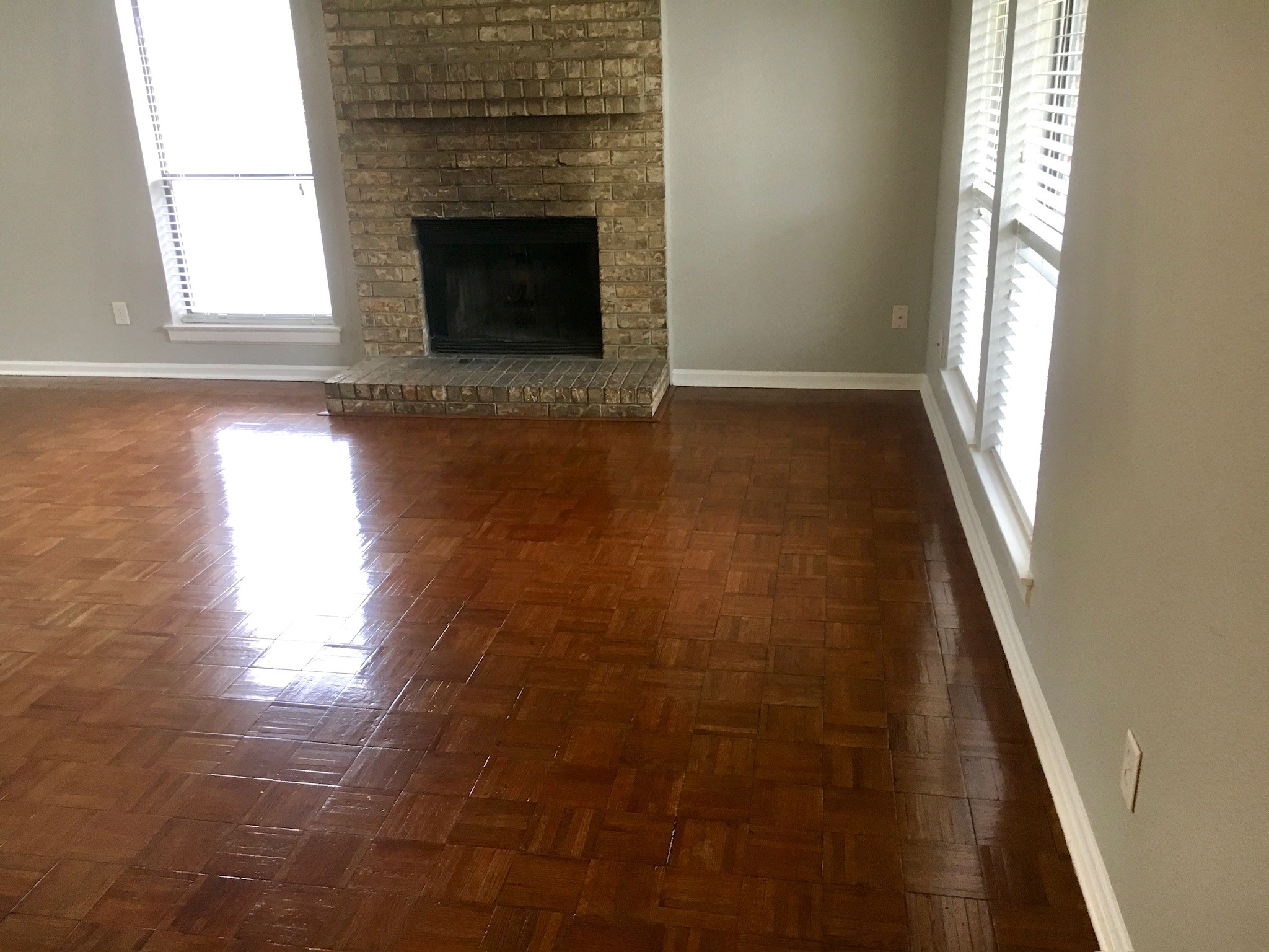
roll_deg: +0.9
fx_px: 1063
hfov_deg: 61.7
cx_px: 634
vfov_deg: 48.2
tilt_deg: -21.2
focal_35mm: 29
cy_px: 476
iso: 80
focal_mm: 4.15
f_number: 2.2
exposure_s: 1/30
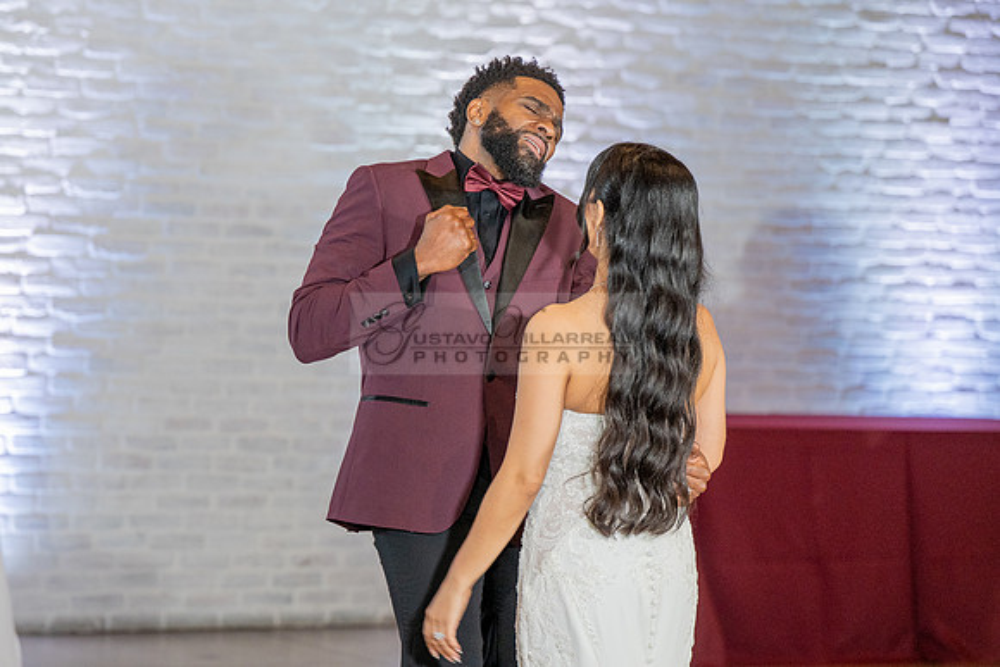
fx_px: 3793
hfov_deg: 15.0
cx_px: 429
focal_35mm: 137
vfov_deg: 10.1
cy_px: 327
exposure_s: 1/125
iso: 1600
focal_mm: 115
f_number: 3.5
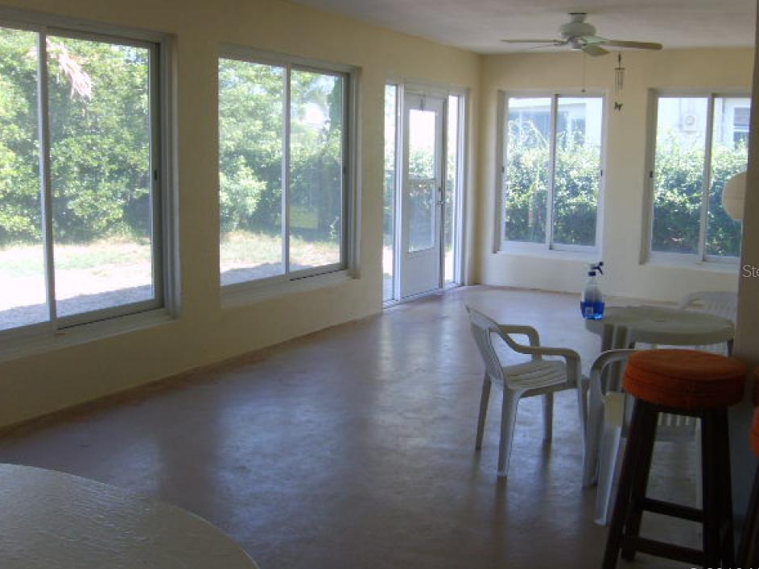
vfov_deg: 37.7
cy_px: 270
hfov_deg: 48.9
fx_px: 833
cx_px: 406
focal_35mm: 38
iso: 50
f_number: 2.8
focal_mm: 5.8
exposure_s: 1/45
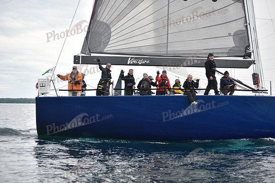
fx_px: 535
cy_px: 92
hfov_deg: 28.8
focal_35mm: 70
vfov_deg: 19.5
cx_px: 138
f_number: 2.8
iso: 250
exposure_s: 1/800
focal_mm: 70
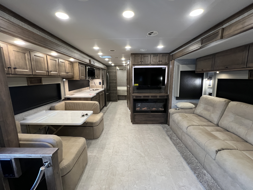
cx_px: 126
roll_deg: +0.0
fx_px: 95
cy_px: 95
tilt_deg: -9.7
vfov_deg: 89.9
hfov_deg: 106.2
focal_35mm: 13
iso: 320
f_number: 1.8
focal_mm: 1.57
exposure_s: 1/60
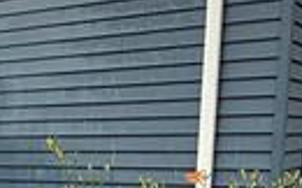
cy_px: 281
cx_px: -46
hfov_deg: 22.0
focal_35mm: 88
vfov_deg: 13.9
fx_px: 724
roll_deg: +1.3
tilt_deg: -11.7
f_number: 2.2
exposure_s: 1/419
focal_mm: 2.22
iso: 64
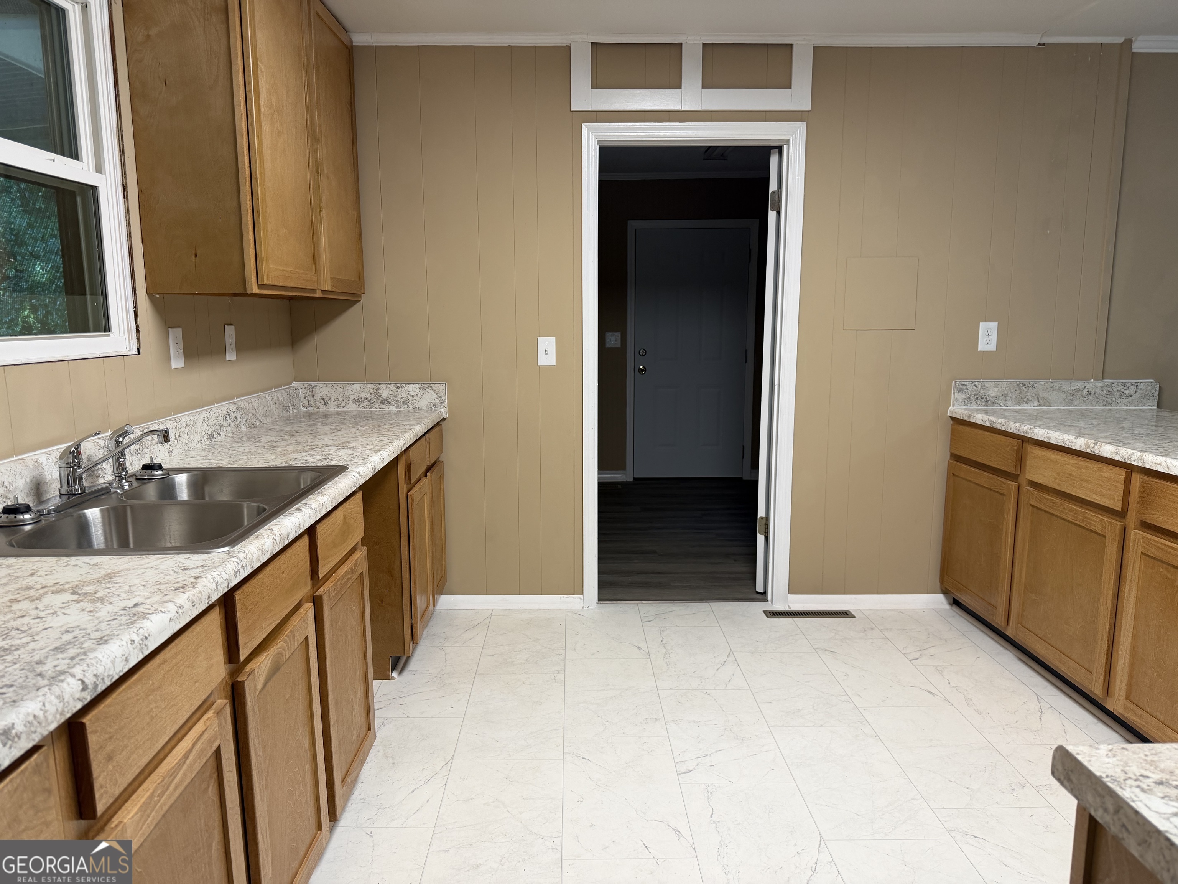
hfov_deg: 71.6
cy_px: 442
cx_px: 589
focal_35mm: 24
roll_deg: +0.2
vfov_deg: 56.8
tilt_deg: -7.3
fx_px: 817
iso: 160
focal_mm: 6.76
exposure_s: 1/120
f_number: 1.78
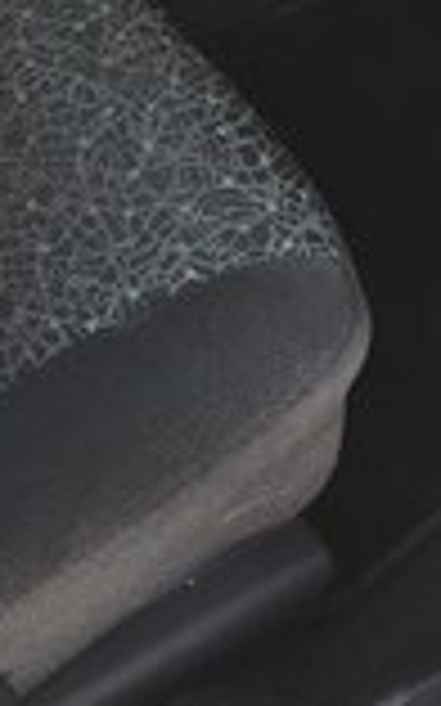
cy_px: -234
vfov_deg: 19.6
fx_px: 1867
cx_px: -194
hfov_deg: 12.9
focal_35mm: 97
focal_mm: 4.15
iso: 32
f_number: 2.2
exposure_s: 1/33
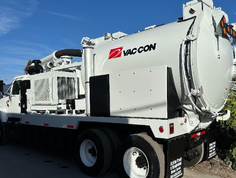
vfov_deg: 45.4
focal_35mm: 31
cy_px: 99
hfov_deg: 58.2
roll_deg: -0.4
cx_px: 128
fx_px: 212
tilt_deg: +0.7
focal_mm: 6.86
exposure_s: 1/9709
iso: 80
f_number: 1.78
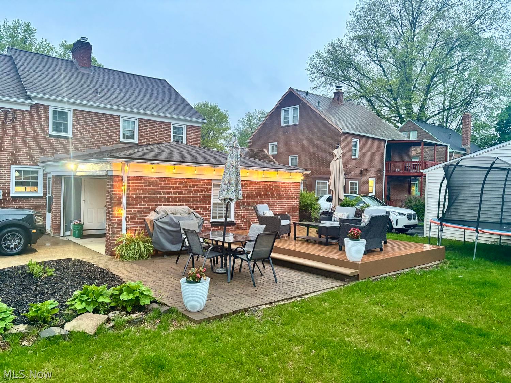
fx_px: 384
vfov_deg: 53.1
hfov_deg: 67.3
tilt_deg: -0.5
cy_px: 192
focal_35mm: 26
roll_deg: -2.0
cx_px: 256
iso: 400
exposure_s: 1/60
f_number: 1.6
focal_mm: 5.96
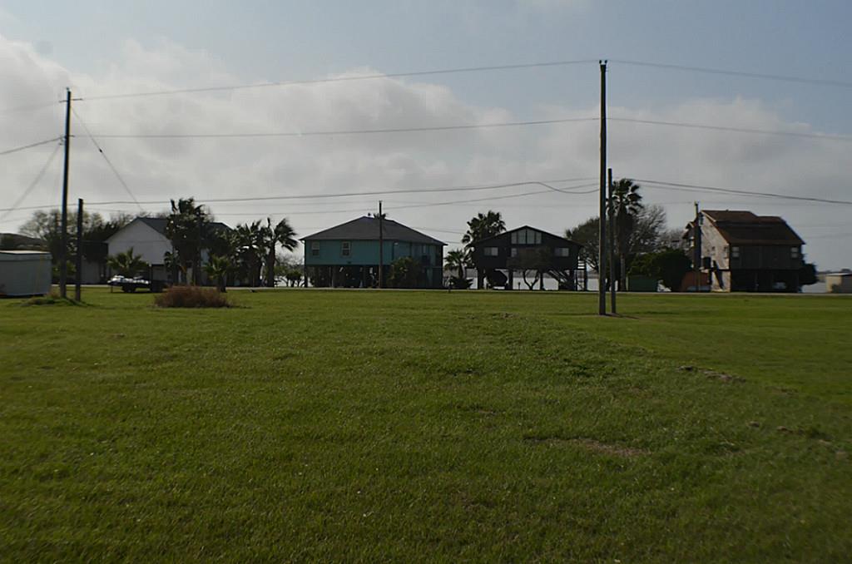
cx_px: 426
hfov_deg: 35.1
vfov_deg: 23.7
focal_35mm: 57
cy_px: 282
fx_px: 1346
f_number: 9
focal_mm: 38
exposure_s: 1/5000
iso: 450
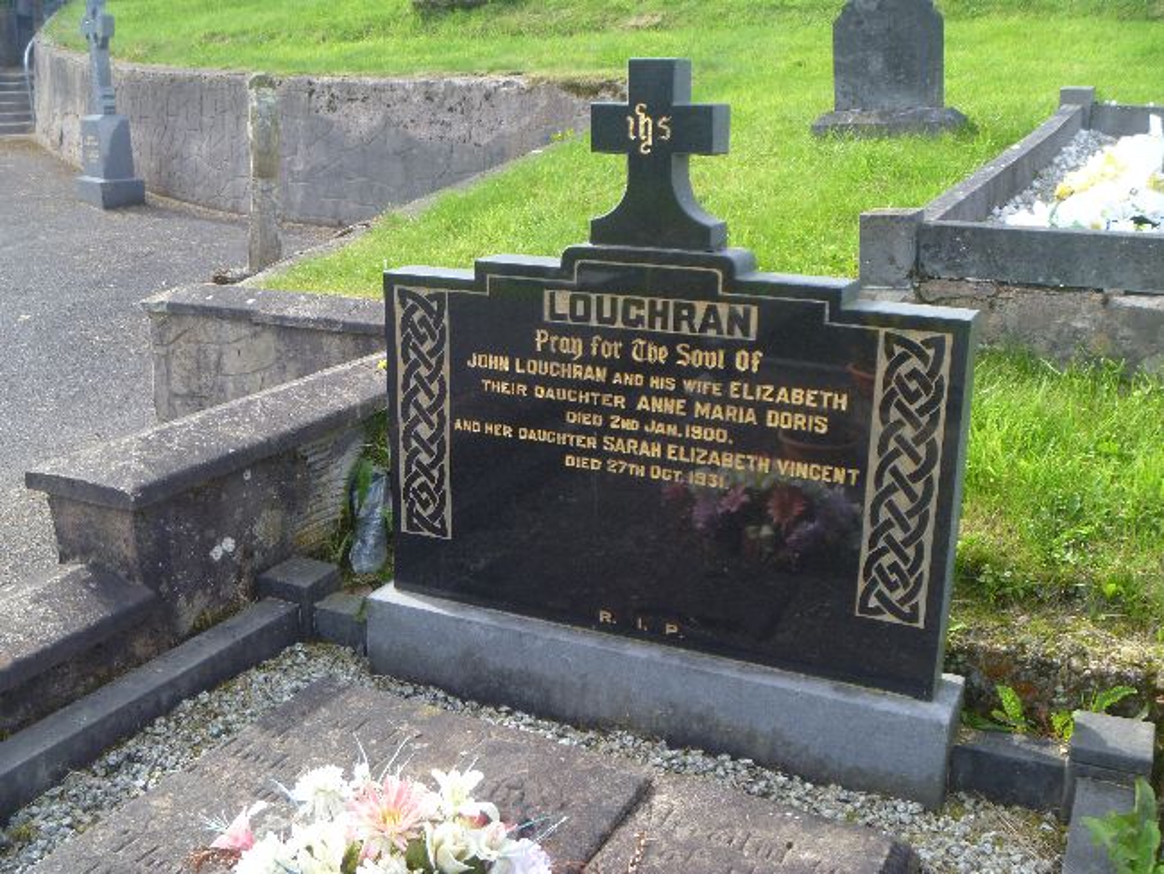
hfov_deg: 52.6
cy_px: 437
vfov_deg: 40.7
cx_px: 582
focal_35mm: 35
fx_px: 1177
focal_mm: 6.3
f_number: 3.5
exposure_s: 1/125
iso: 80
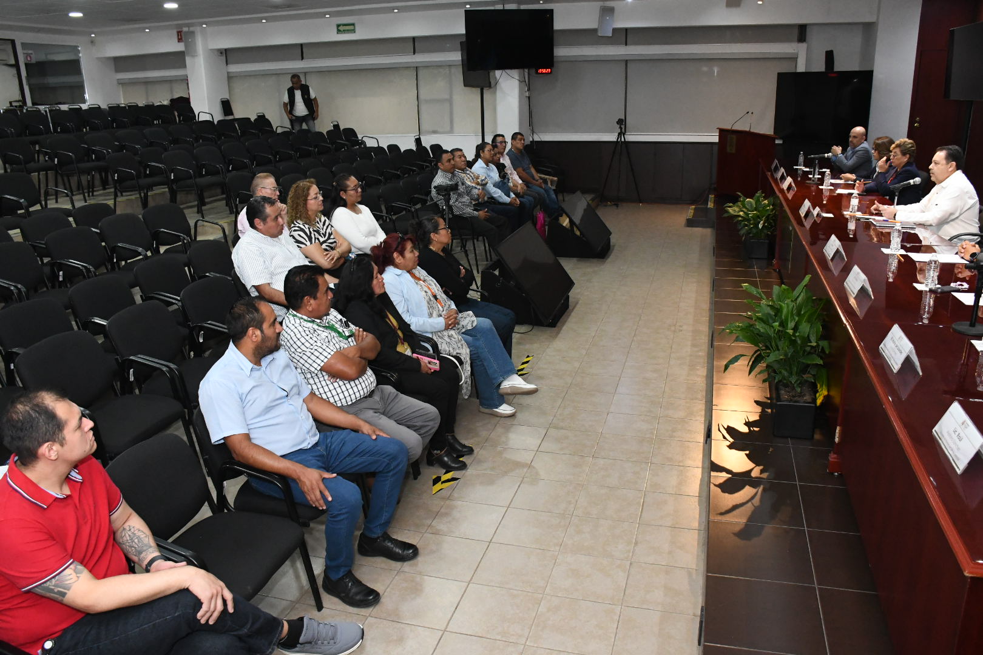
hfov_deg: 67.4
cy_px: 328
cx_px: 492
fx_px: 737
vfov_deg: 47.9
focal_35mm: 27
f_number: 6.3
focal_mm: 18
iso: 4000
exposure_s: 1/125
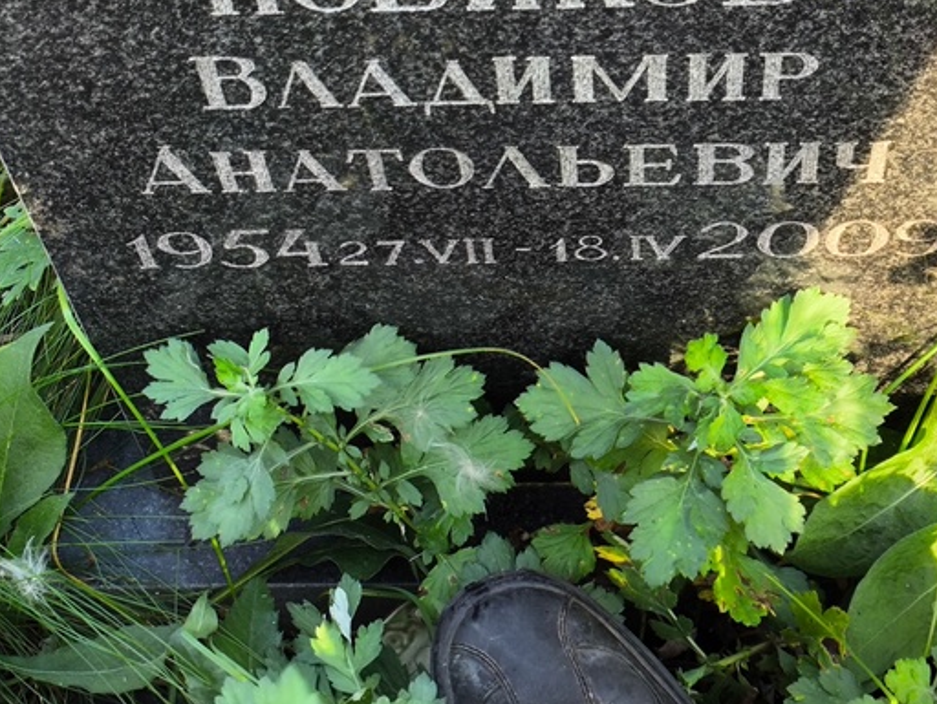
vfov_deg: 18.9
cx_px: 574
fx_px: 2113
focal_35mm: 78
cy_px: 240
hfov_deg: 24.9
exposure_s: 1/100
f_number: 1.7
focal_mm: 4.71
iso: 64
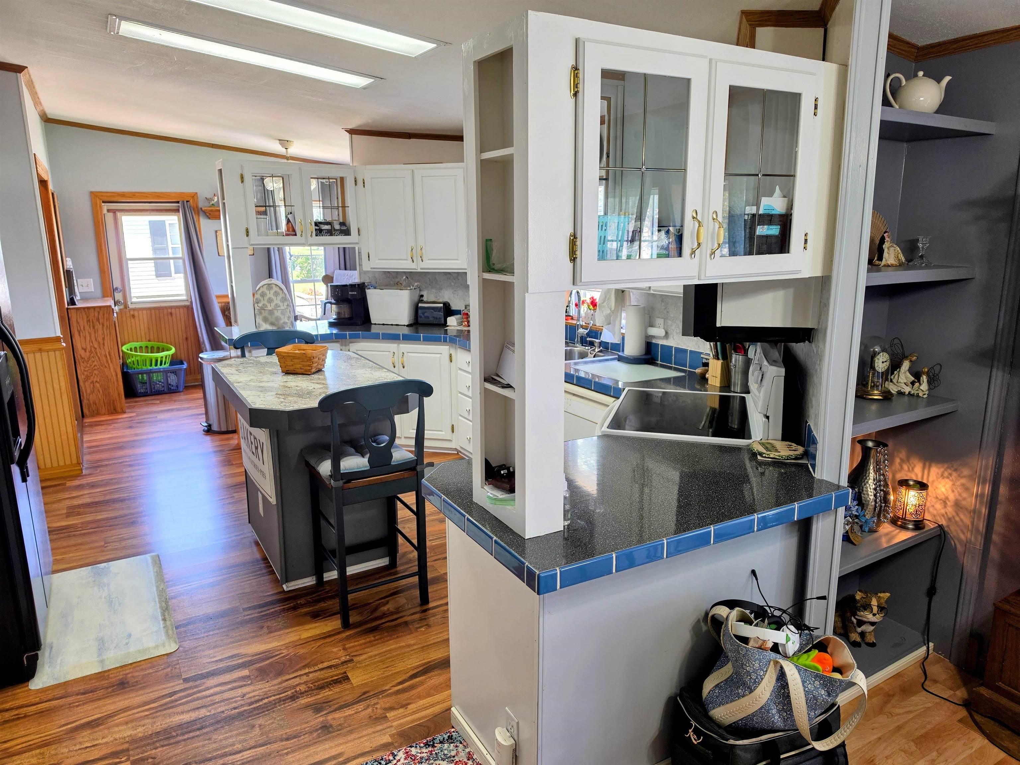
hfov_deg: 73.9
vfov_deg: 58.9
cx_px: 510
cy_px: 382
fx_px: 678
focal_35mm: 23
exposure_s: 1/120
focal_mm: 6.5
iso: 50
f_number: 1.4
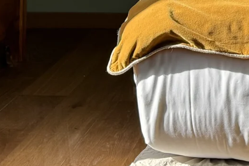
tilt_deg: -1.0
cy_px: -152
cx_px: 287
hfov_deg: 16.2
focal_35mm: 122
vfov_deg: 10.4
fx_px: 844
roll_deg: -0.2
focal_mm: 6.76
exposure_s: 1/832
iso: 80
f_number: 1.78
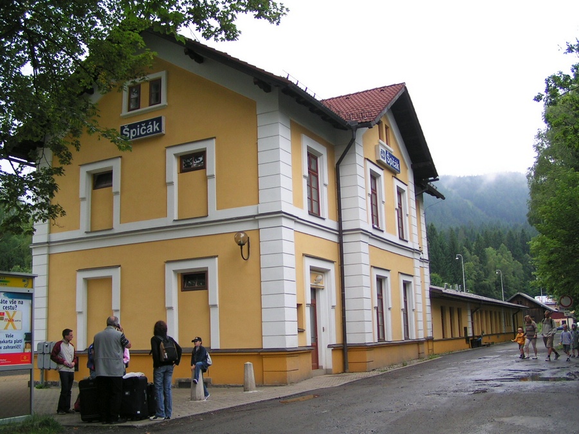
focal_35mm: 38
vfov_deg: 37.7
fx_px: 636
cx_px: 290
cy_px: 217
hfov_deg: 49.0
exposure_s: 1/320
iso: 50
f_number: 2.8
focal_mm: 5.8
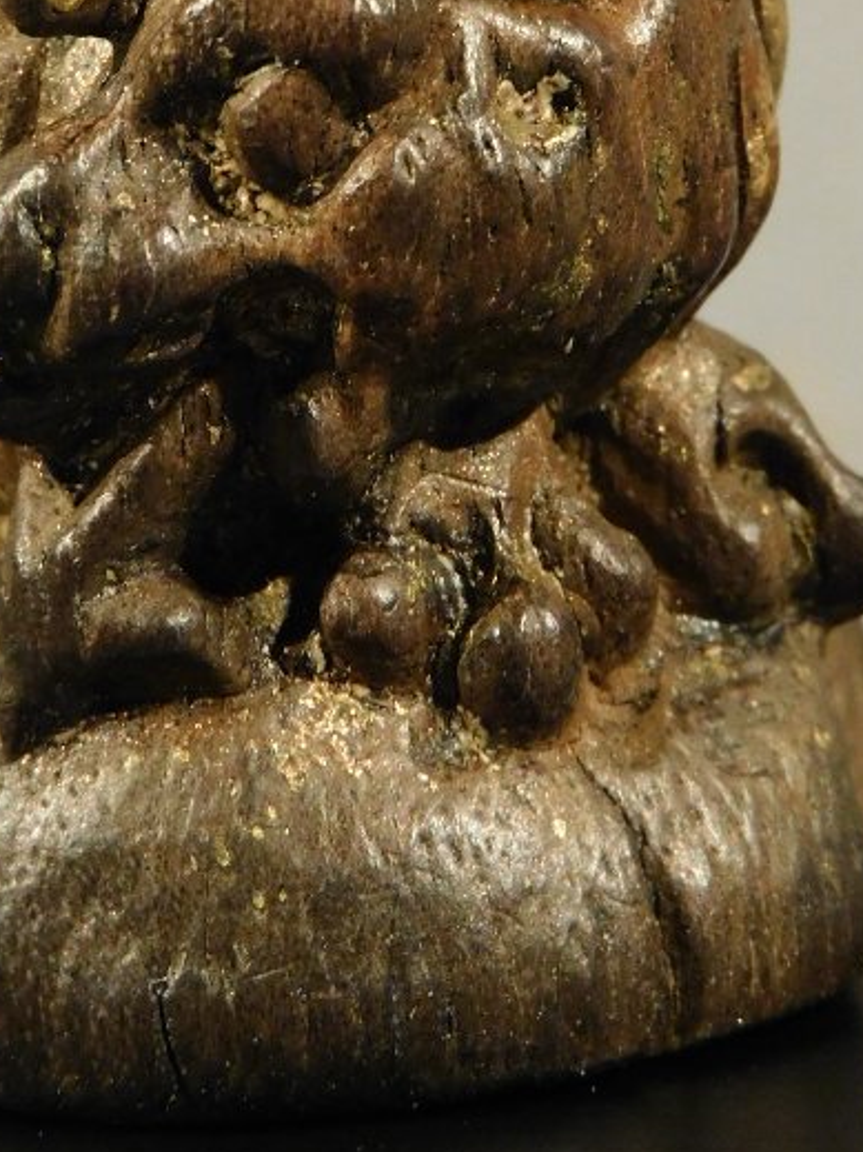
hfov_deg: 9.2
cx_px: 362
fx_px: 5387
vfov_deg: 12.1
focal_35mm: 162
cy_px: 153
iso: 400
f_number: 4.5
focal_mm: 12.5
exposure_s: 1/15
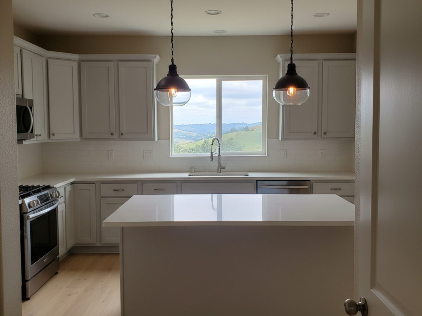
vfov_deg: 56.8
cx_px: 211
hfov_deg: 71.6
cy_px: 158
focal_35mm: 24
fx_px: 293
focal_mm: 6.8
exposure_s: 1/1403
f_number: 1.78
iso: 479
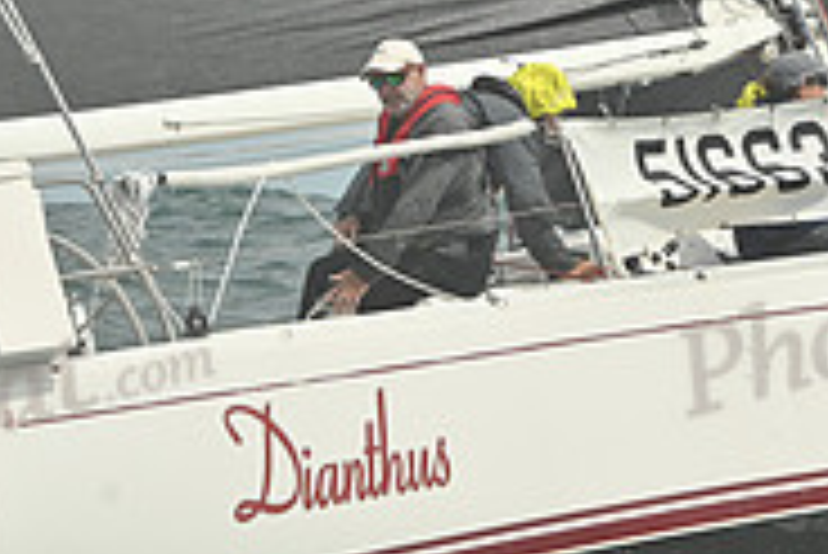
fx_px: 8401
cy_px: 128
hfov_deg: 5.6
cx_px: 450
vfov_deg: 3.8
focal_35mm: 365
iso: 320
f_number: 13
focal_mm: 116
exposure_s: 1/1250
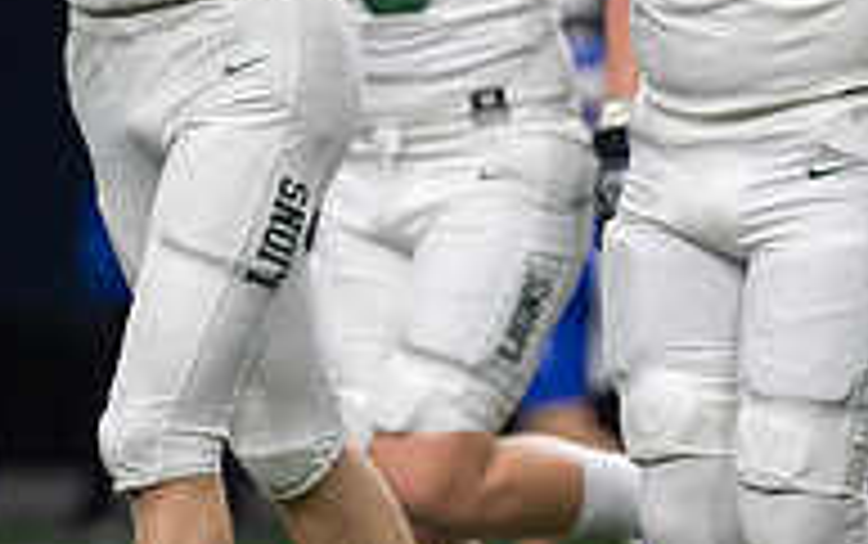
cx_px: 136
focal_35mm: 741
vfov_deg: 1.8
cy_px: 72
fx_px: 17544
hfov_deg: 2.8
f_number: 2.8
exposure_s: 1/1000
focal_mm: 200
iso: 1600
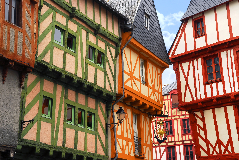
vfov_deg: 22.7
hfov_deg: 33.4
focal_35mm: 60
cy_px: 80
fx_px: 399
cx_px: 120
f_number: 5.6
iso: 125
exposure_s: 1/125
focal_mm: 40
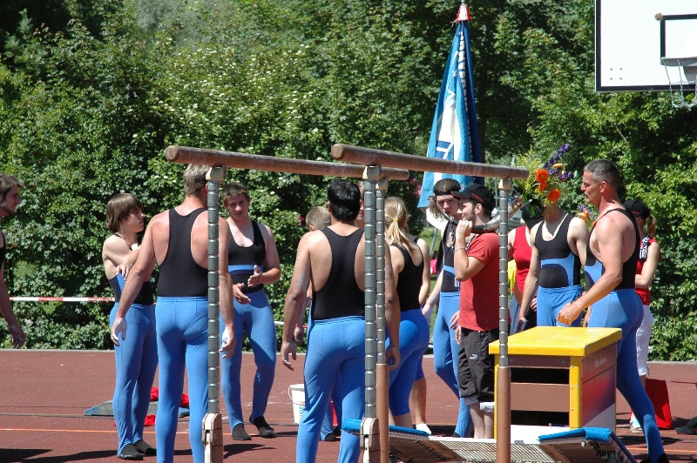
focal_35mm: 105
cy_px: 232
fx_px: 2031
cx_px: 348
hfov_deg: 19.5
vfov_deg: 13.0
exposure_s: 1/500
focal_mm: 70
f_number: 11
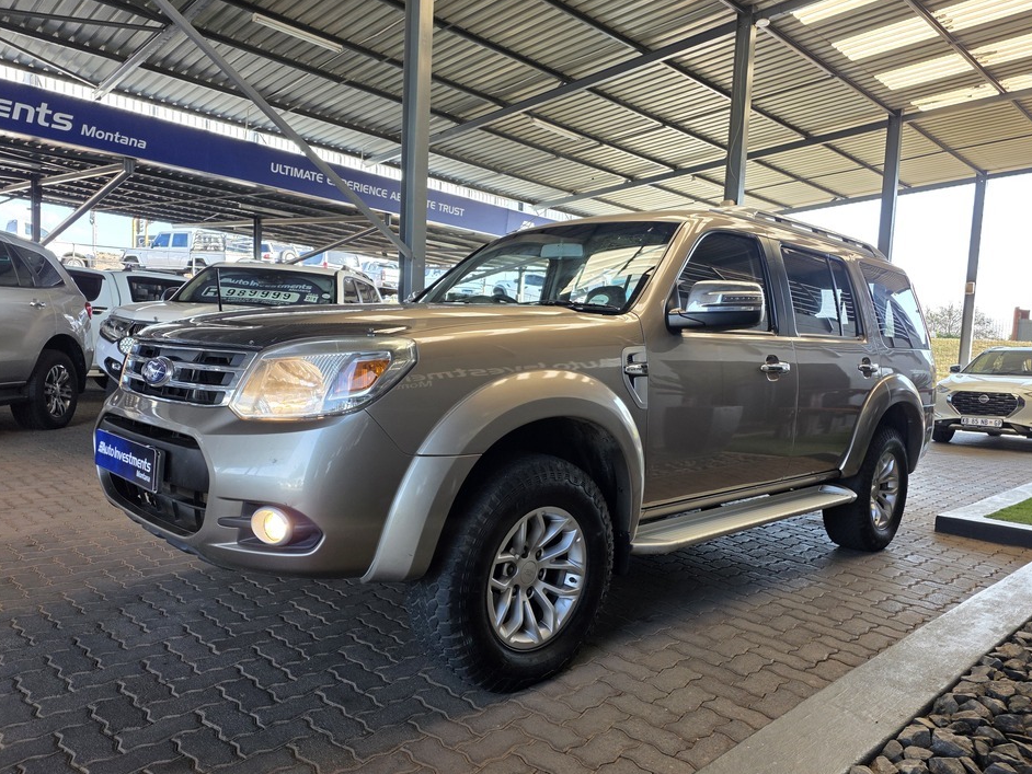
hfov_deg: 69.4
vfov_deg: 54.9
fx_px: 746
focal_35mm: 25
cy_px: 407
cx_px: 520
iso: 50
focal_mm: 6.25
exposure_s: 1/180
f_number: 1.7
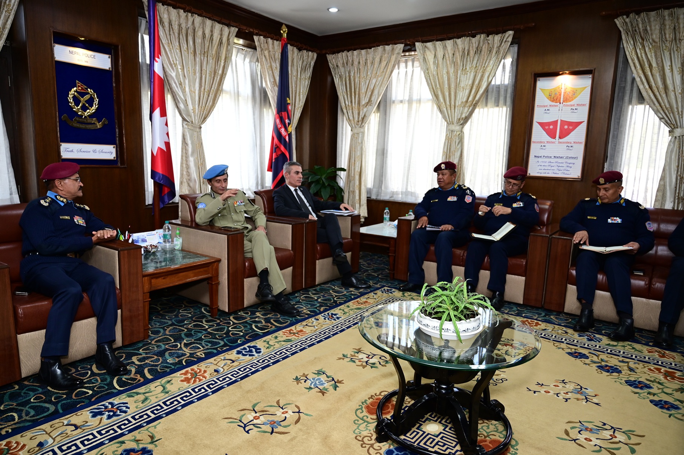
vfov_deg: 53.1
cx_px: 342
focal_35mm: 24
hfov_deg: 73.8
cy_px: 228
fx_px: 456
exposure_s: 1/125
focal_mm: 24
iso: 1000
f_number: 4
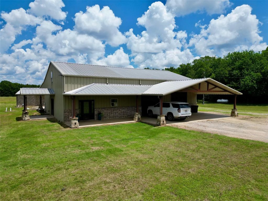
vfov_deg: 56.8
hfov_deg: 71.6
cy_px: 100
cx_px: 134
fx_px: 186
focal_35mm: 24
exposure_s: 1/5000
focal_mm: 6.72
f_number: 1.7
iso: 120
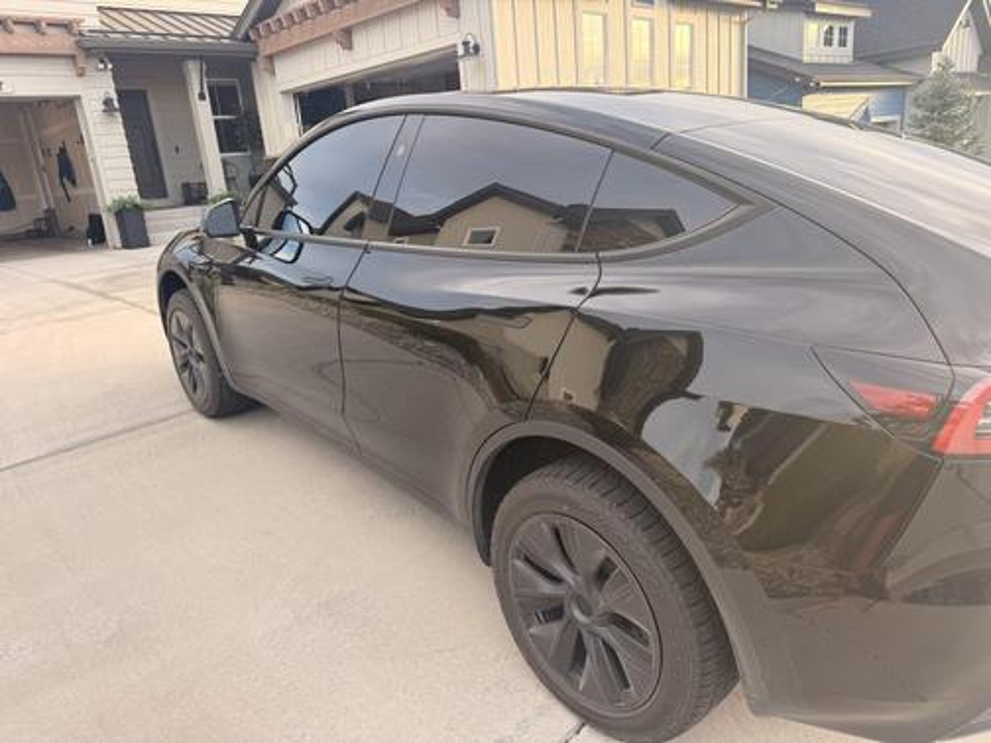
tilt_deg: -17.0
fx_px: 687
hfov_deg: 71.6
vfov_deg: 56.8
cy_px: 372
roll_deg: +5.1
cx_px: 496
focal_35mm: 24
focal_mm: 6.76
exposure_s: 1/218
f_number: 1.78
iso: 64
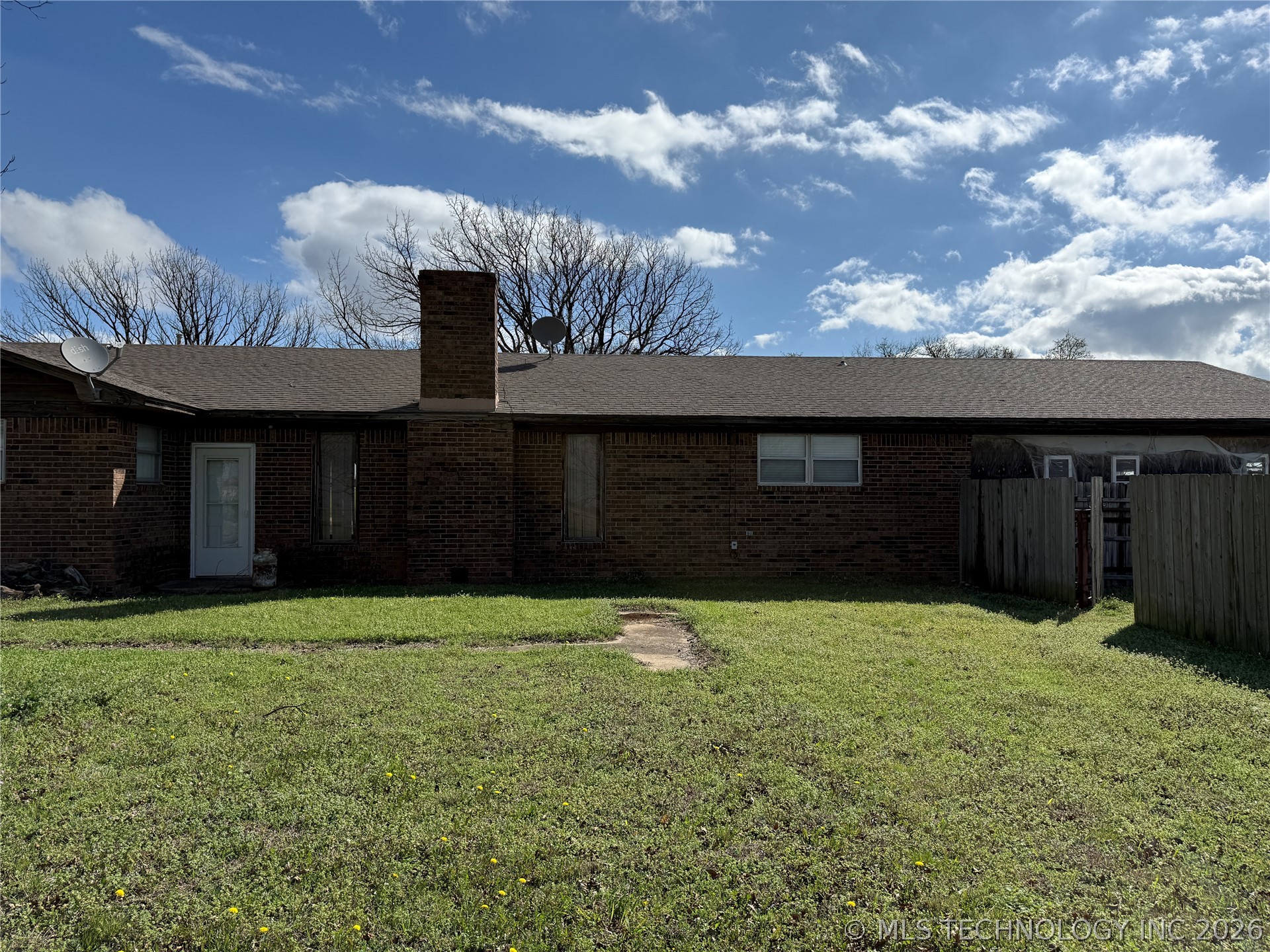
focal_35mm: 24
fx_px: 881
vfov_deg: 56.8
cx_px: 635
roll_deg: +0.3
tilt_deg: +2.3
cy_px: 476
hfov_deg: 71.6
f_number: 1.78
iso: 80
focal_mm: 6.76
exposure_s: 1/8130
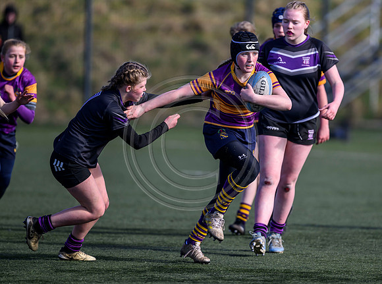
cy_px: 157
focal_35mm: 478
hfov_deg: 4.2
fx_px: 5253
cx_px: 236
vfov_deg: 3.1
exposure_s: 1/1250
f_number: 3.2
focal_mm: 400
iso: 200
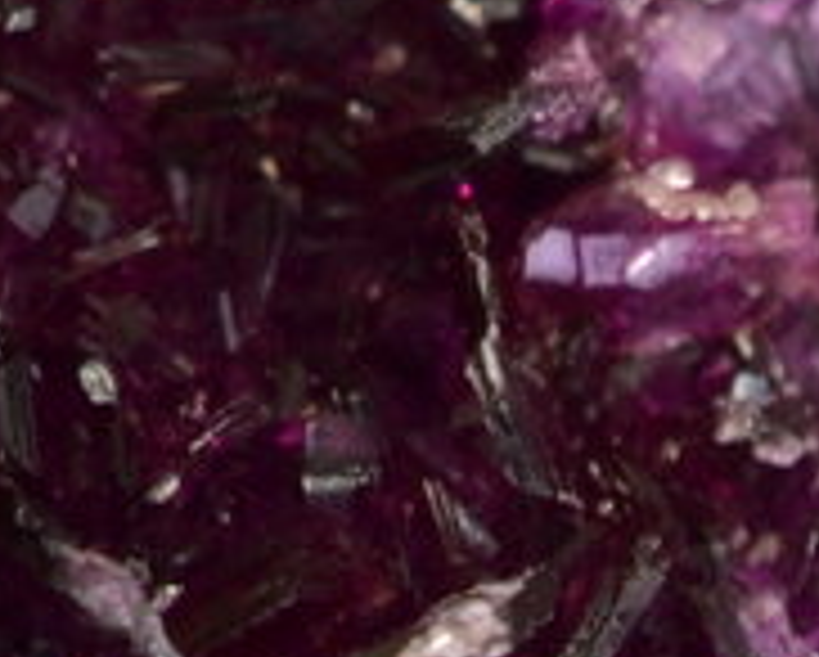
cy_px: -1555
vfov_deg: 3.1
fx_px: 12011
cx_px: -742
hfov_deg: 3.9
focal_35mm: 495
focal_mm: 40
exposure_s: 1/10
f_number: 9
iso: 100
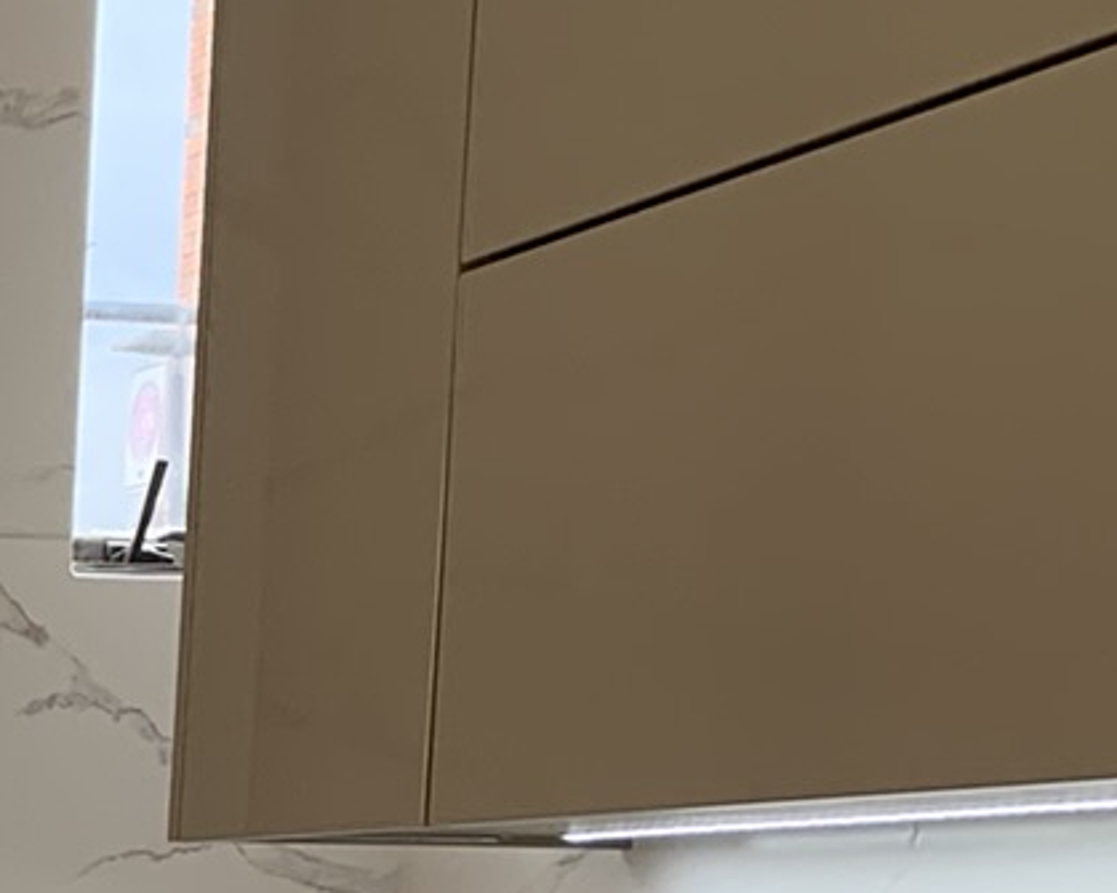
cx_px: -840
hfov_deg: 13.9
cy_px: 1631
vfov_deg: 11.5
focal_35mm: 124
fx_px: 4098
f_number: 1.8
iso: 50
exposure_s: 1/122
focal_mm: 4.25
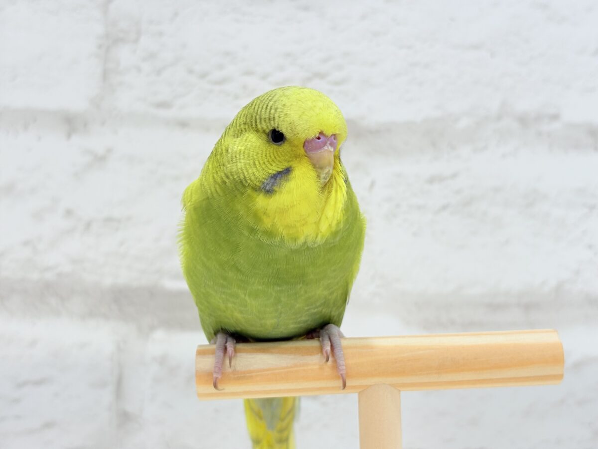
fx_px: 898
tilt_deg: +3.5
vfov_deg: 28.0
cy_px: 224
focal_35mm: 52
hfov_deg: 36.8
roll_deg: -0.3
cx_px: 299
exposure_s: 1/50
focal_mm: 5.96
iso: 25
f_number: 1.6
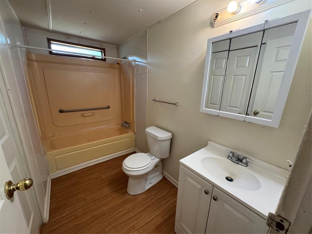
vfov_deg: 85.7
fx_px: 126
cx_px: 156
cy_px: 117
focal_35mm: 14
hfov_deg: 102.1
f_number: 2.2
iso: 250
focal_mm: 2.22
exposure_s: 1/120
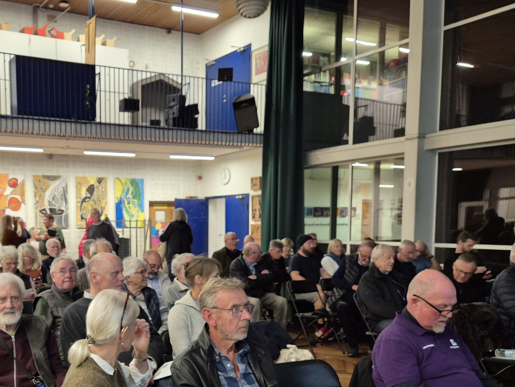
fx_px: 551
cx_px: 131
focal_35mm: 37
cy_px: 278
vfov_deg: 37.9
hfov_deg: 48.3
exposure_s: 1/100
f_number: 1.8
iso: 500
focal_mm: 5.4
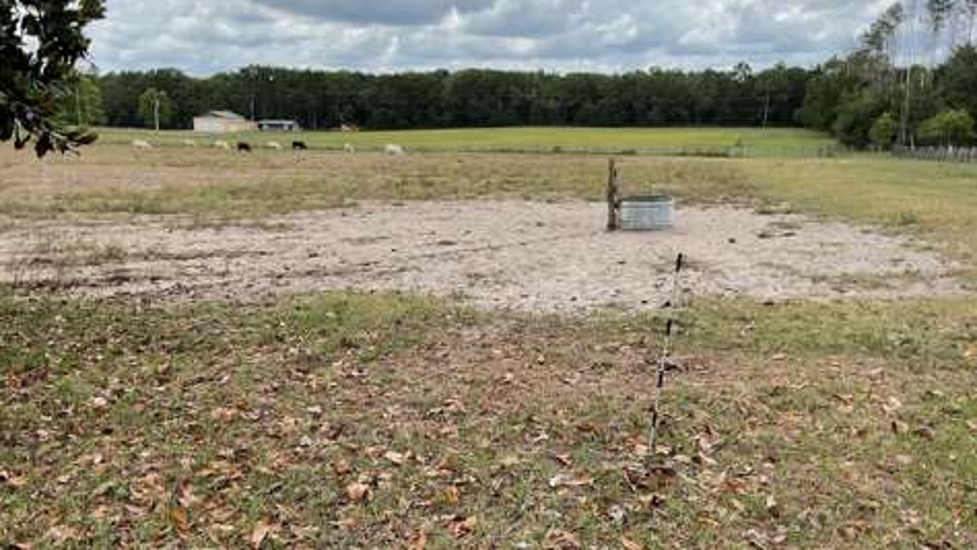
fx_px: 829
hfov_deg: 61.0
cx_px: 491
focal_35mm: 32
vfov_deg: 36.7
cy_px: 286
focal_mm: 3
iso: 16
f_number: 1.8
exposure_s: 1/883
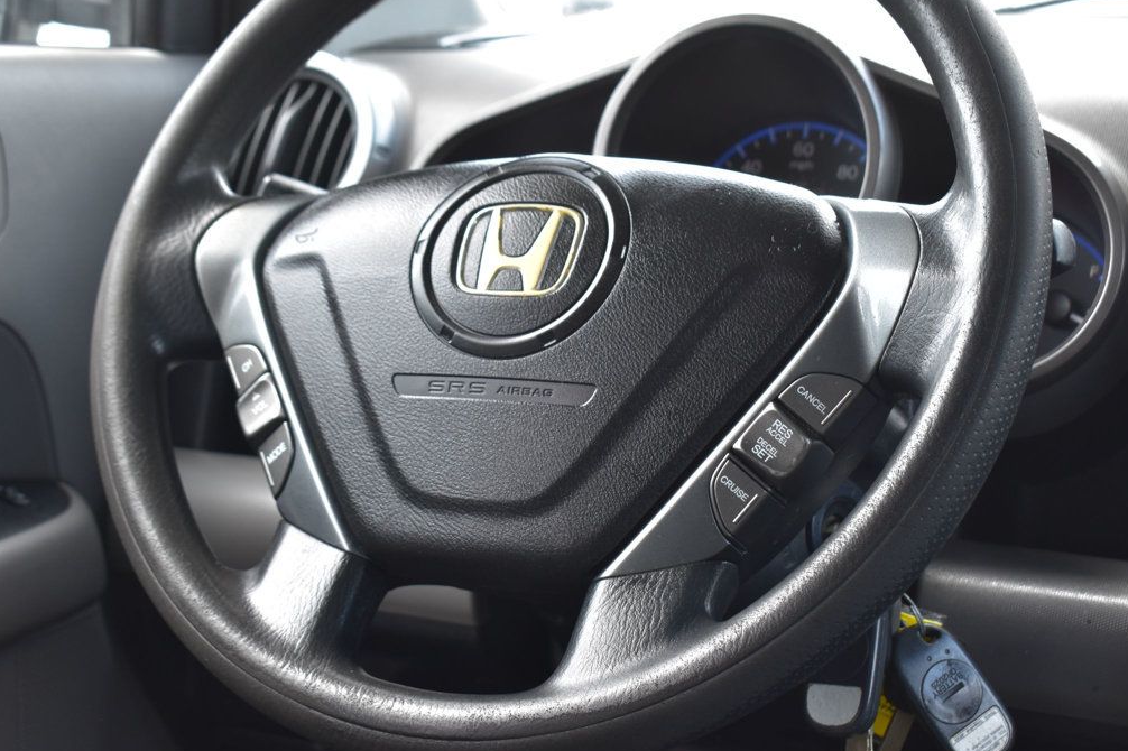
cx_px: 570
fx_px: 1817
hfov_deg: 34.5
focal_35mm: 58
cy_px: 378
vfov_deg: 23.4
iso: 400
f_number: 8
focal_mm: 38
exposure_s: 1/60
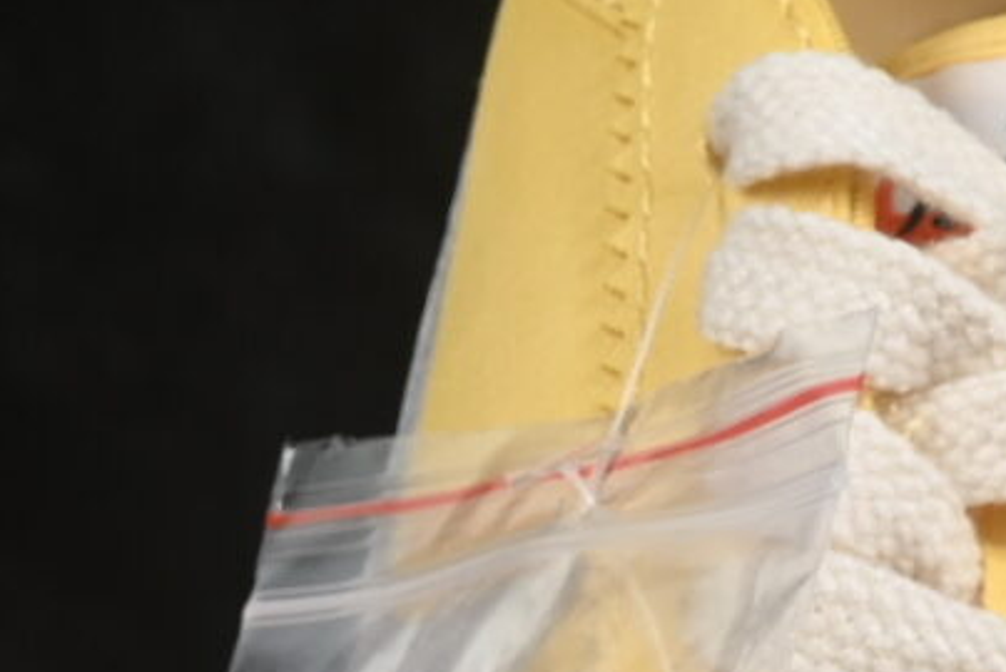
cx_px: 1591
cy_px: 1002
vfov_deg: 2.9
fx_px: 13283
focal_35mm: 475
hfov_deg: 4.3
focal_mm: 50
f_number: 8
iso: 160
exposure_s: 1/80
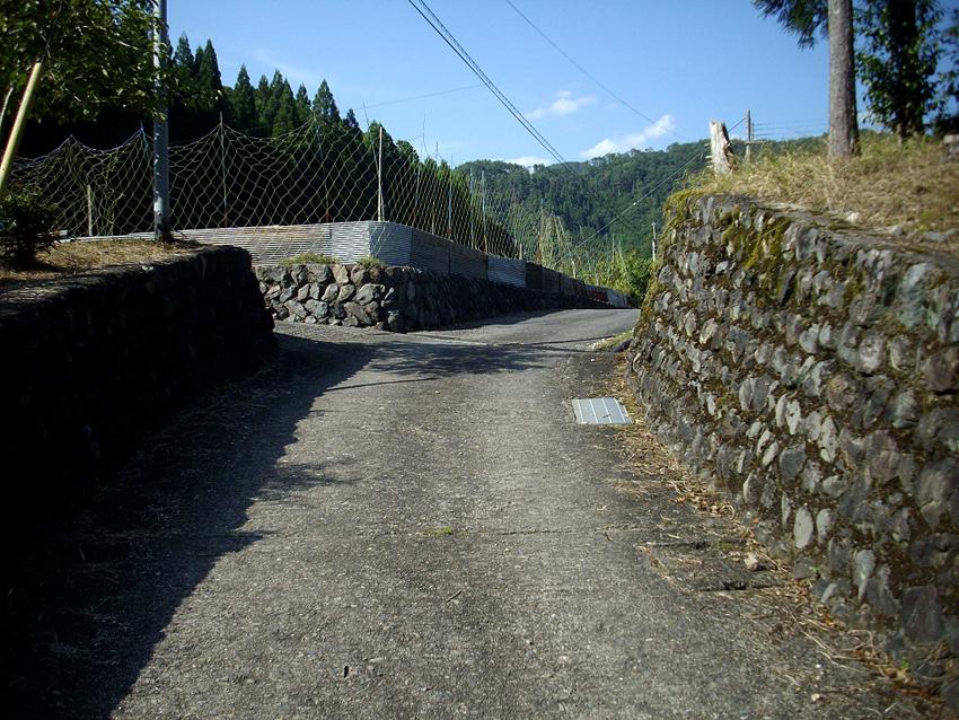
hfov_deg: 50.1
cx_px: 480
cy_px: 360
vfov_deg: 38.7
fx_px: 1025
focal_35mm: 37
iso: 80
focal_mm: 6.2
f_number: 5.6
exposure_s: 1/250
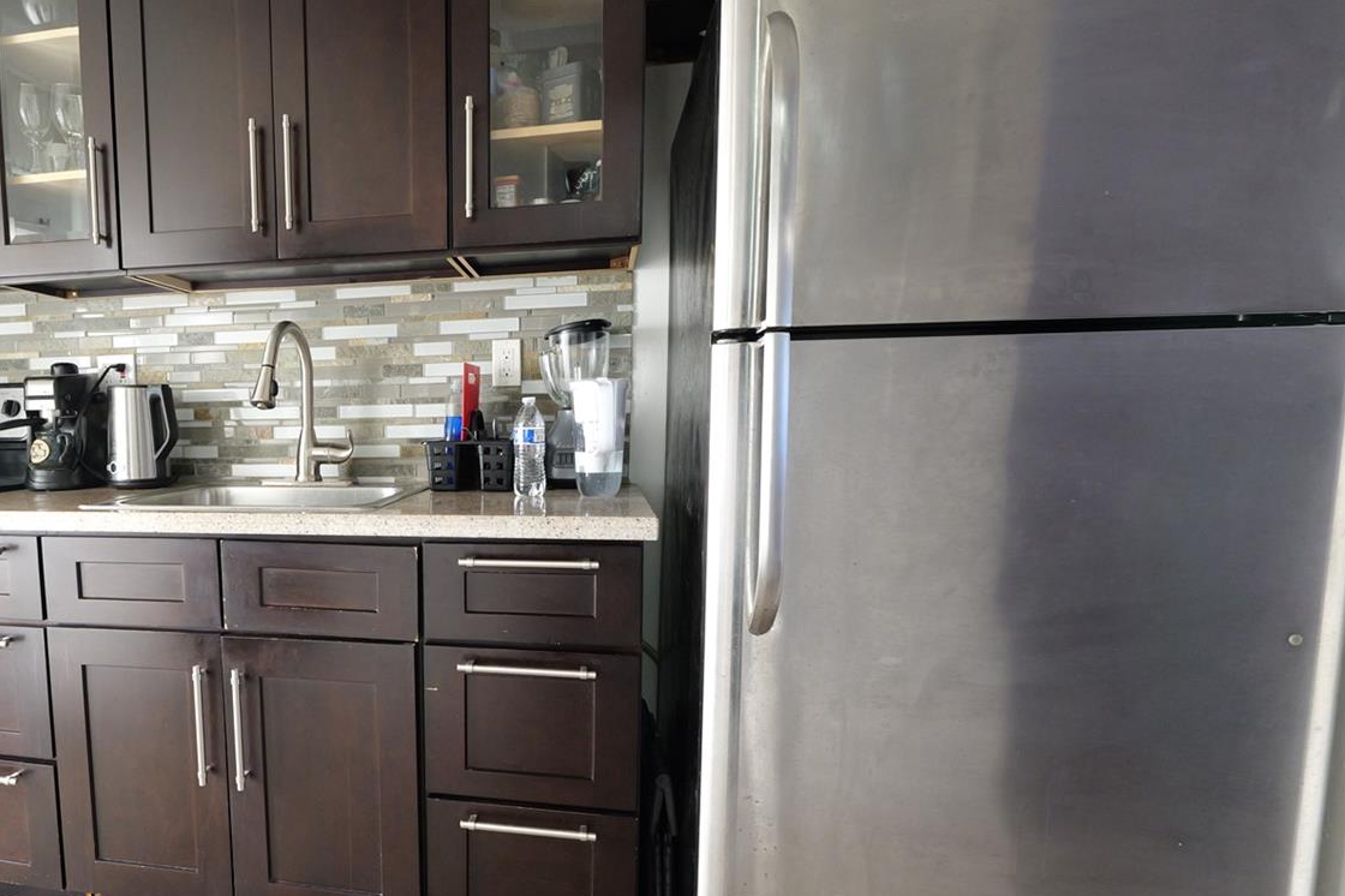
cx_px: 420
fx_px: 747
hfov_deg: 80.4
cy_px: 504
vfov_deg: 61.7
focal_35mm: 20
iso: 3200
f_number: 4
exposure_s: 1/60
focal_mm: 14
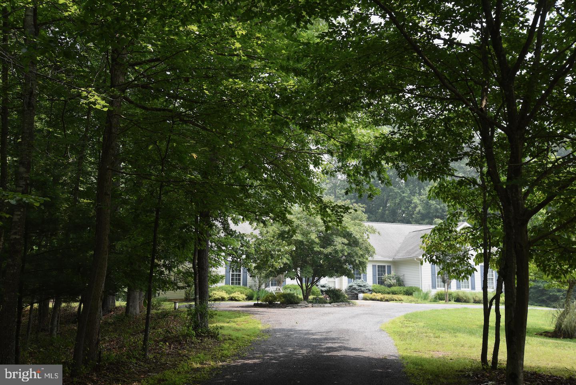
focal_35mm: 44
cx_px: 288
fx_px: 704
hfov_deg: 44.5
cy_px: 192
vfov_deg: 30.6
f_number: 8
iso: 100
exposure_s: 1/50
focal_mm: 44
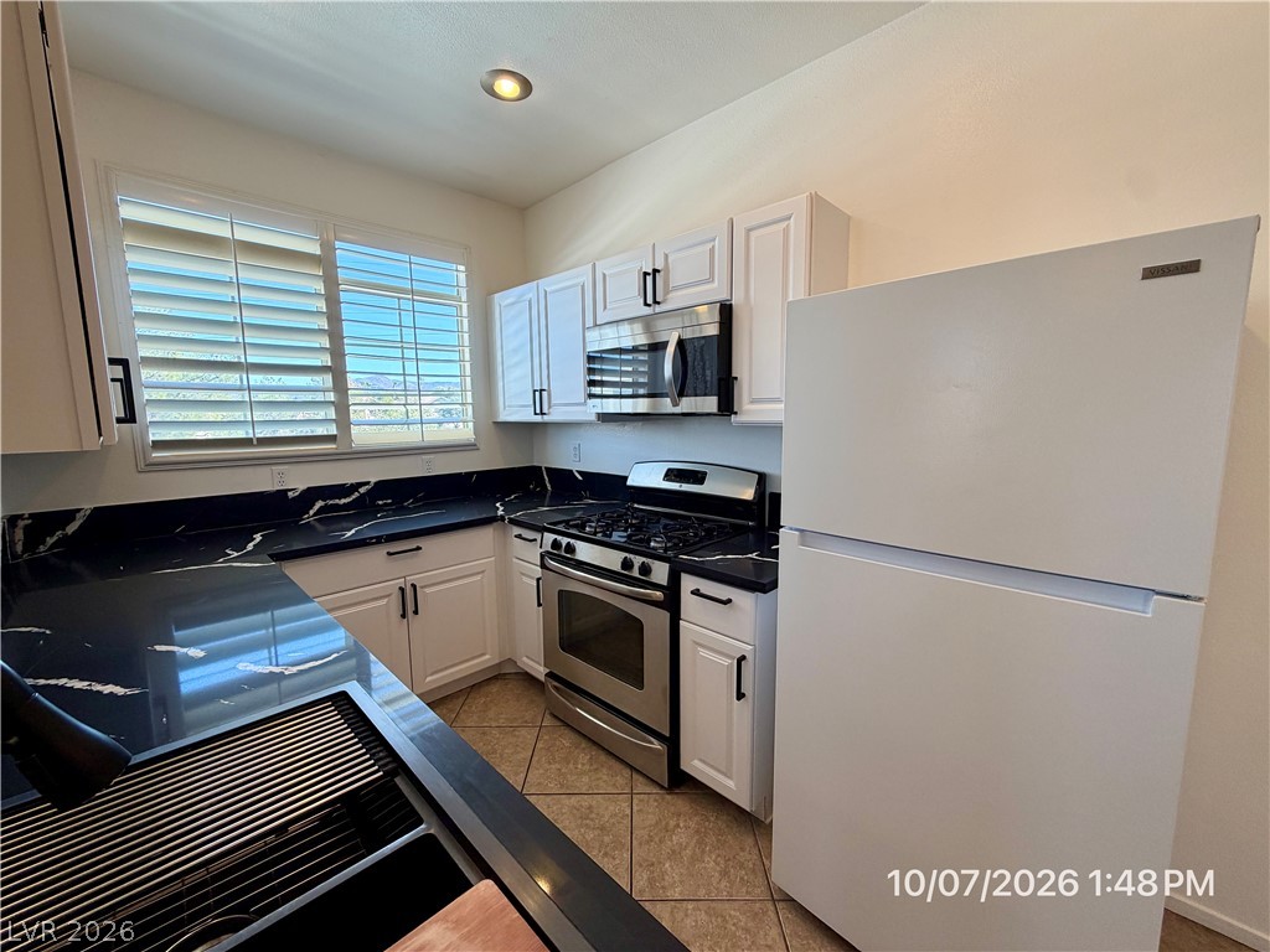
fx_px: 514
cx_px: 635
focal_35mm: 14
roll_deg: +0.7
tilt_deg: -6.7
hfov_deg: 102.1
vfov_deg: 85.7
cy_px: 476
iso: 80
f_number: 2.2
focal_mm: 2.22
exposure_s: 1/120
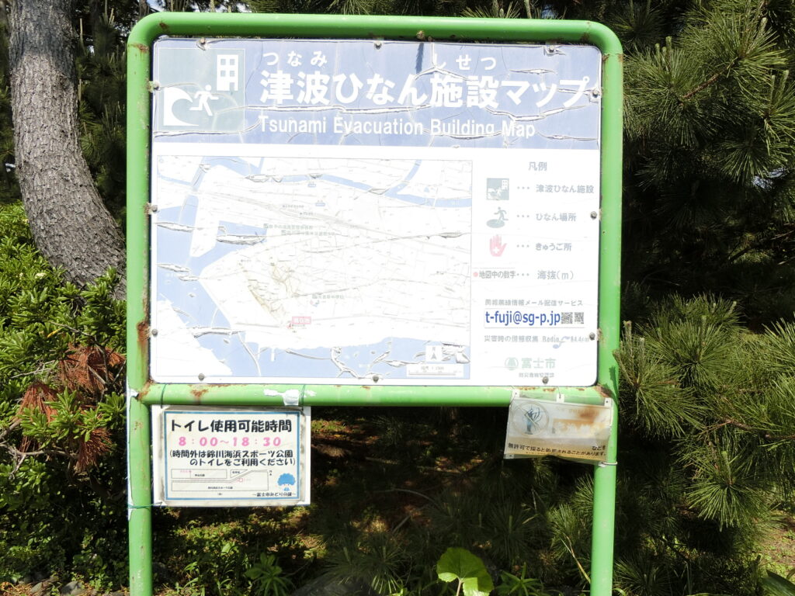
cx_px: 398
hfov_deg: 69.4
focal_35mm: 25
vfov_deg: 54.9
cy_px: 298
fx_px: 574
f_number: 3.5
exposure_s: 1/1000
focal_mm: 4.5
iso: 80
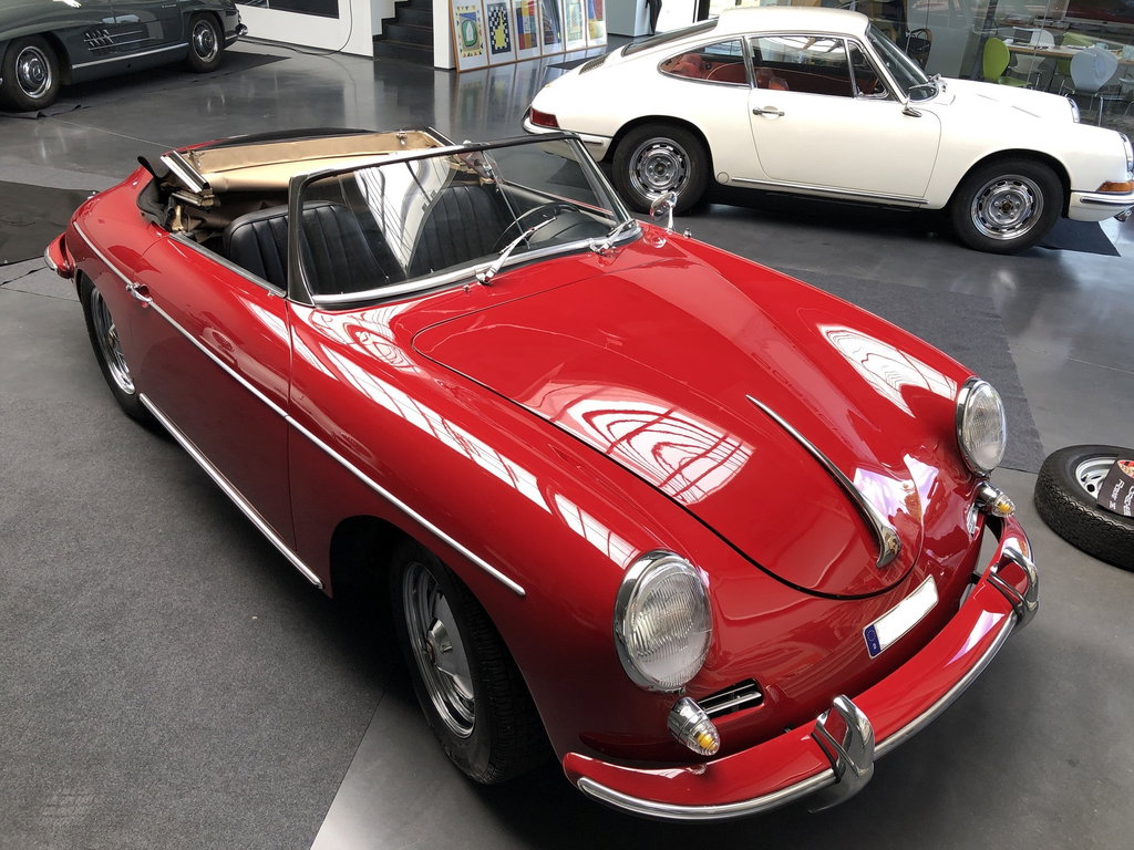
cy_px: 425
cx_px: 567
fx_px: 917
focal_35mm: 28
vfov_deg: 49.7
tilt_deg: -28.0
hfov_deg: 63.4
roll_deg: -2.6
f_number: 1.8
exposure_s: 1/120
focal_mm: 3.99
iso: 40
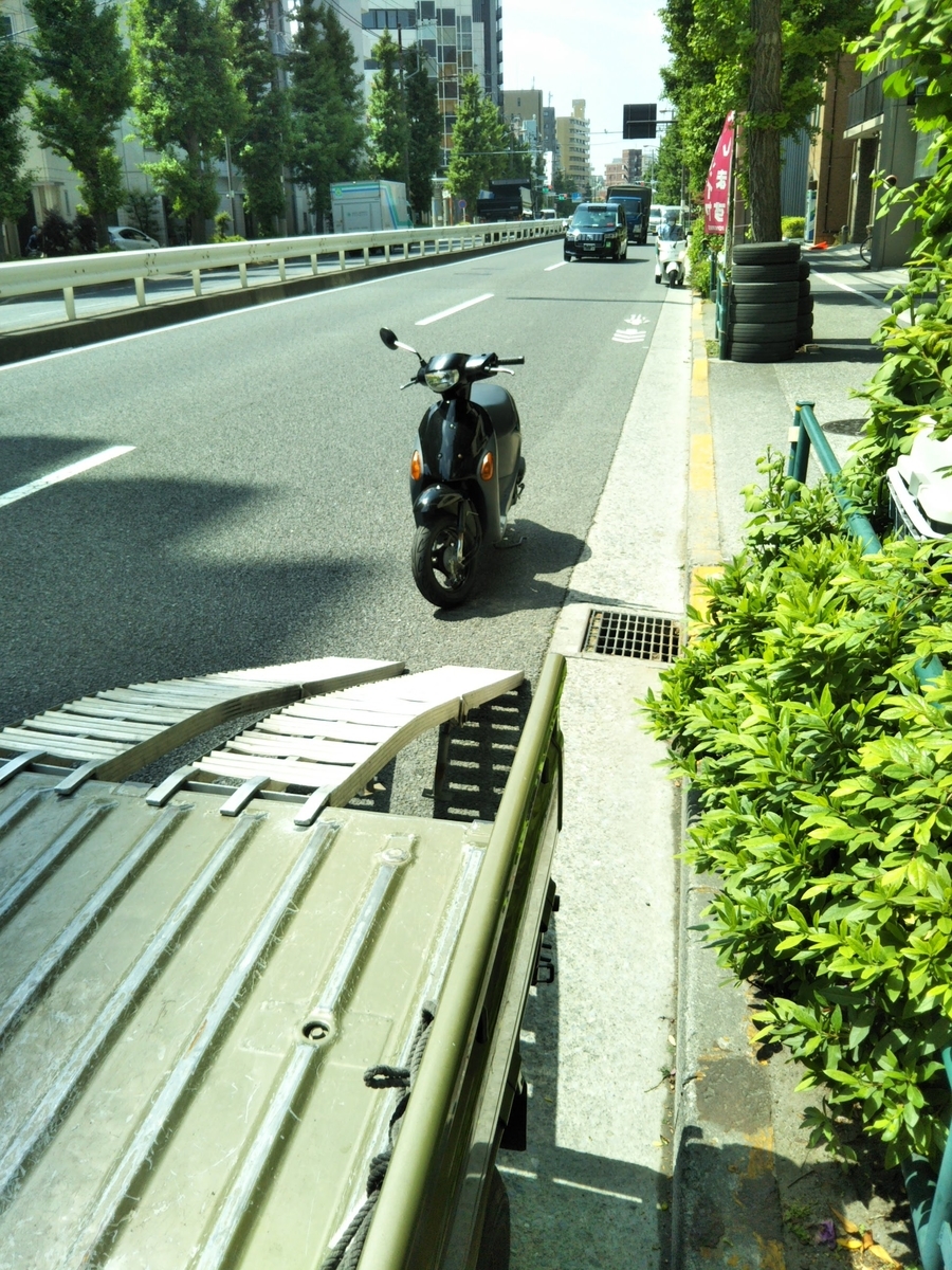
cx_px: 476
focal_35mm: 30
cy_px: 635
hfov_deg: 46.8
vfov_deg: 60.0
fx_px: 1100
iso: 27
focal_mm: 4
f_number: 2.2
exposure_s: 1/491
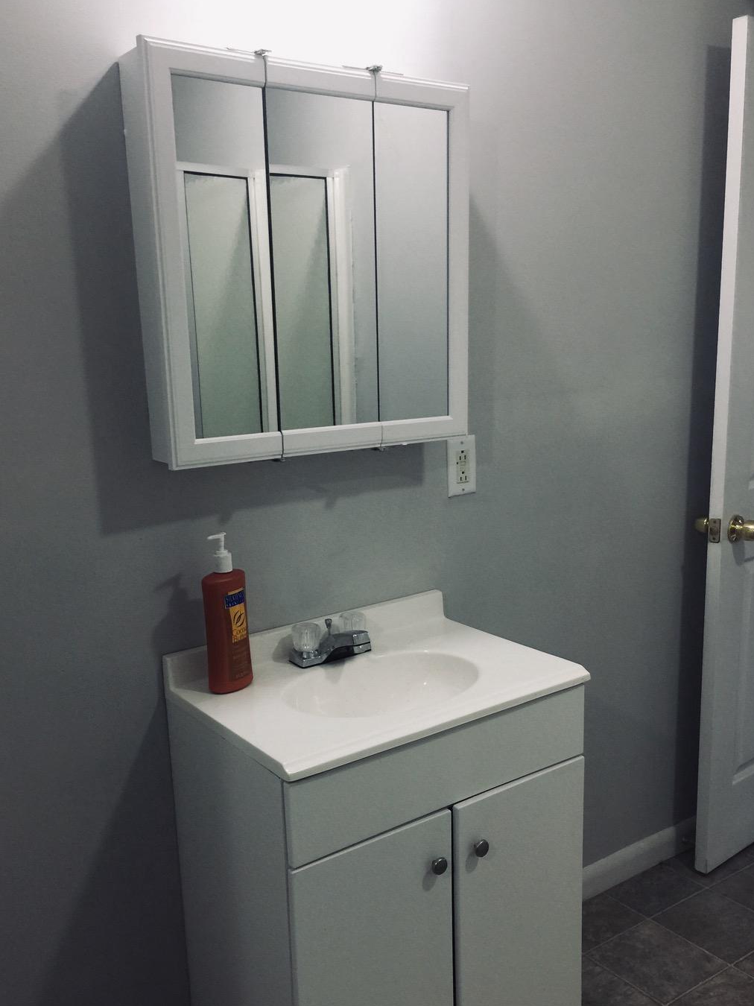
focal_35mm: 33
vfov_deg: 55.2
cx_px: 358
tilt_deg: -10.7
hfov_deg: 42.9
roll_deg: +2.4
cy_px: 568
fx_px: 959
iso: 64
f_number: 2.2
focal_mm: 4.15
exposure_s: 1/15
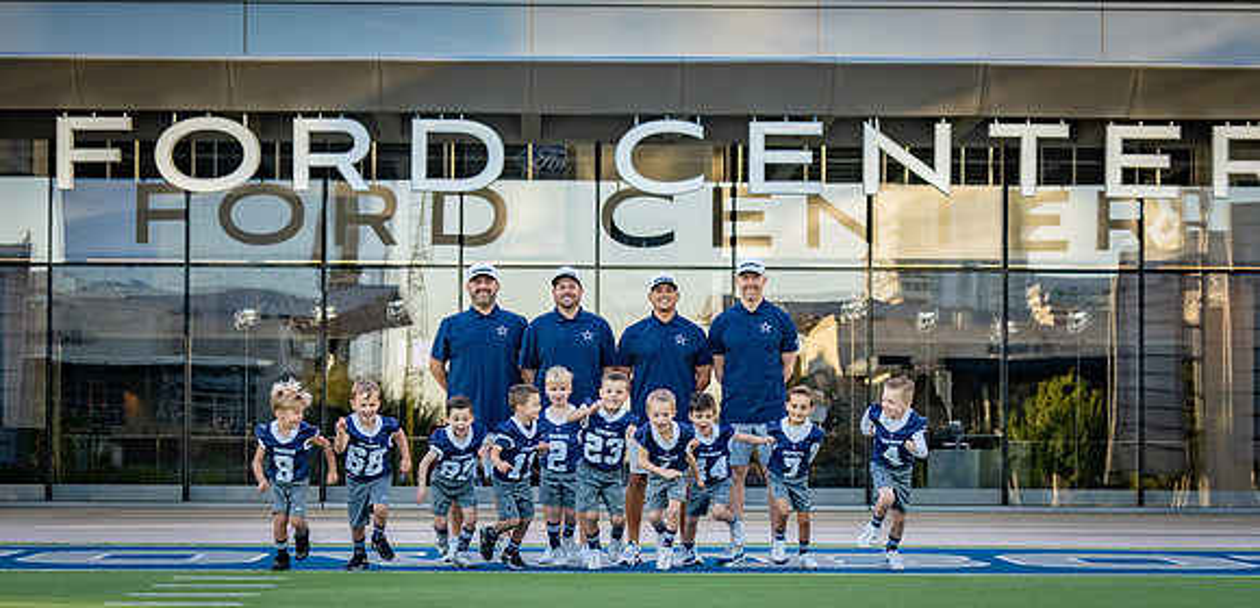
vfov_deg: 11.1
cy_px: 434
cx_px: 591
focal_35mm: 97
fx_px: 3133
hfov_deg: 22.7
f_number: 4
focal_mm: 70
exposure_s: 1/1250
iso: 1000
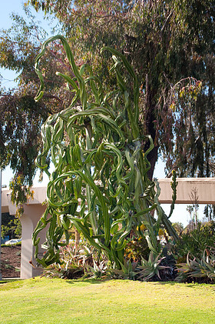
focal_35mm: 77
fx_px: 691
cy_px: 170
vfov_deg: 26.3
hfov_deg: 17.7
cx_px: 103
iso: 200
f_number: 8
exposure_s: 1/250
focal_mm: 48
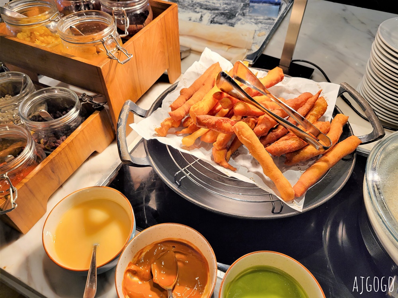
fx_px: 299
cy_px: 149
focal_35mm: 26
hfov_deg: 67.3
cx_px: 199
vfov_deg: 53.1
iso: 40
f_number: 1.8
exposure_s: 1/100
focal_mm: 5.4
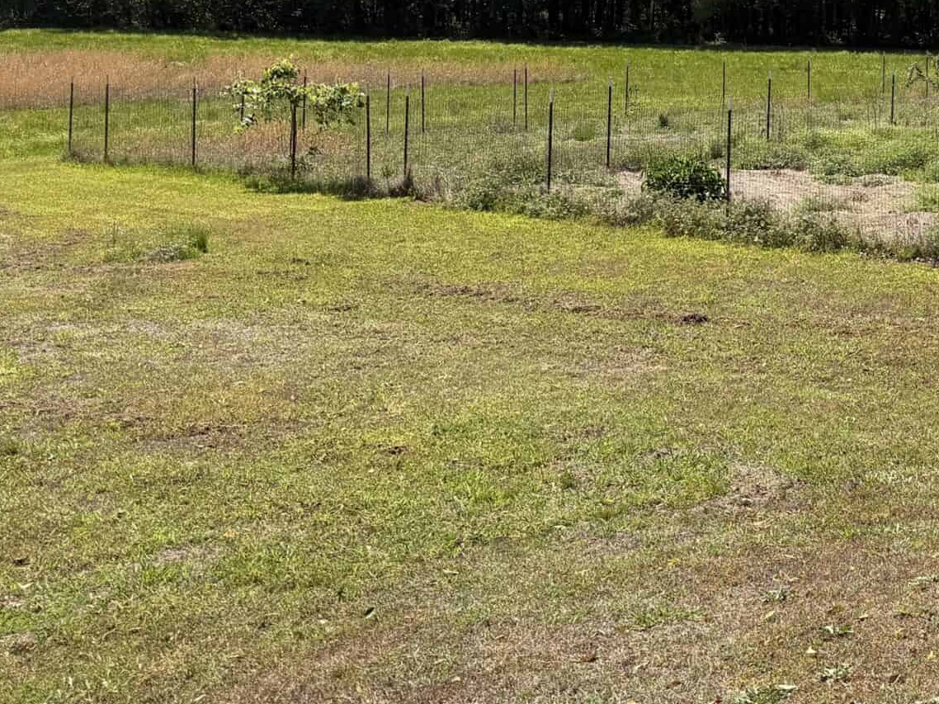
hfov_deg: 31.6
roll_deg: -1.0
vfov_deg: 25.5
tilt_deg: -1.0
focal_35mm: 54
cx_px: 1024
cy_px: -23
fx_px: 1465
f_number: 1.78
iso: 80
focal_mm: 6.76
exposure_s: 1/4167
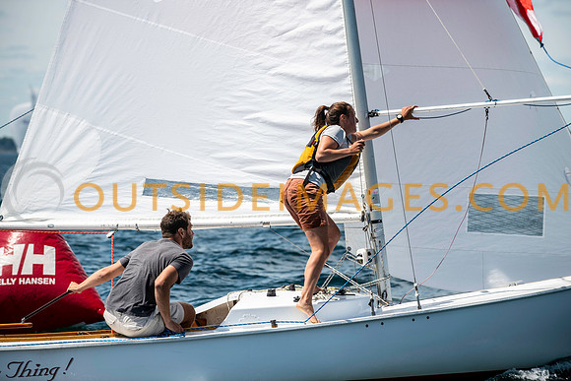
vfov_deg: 8.9
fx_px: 2459
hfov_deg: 13.2
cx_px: 286
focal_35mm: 155
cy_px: 190
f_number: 5
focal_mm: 155
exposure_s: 1/1250
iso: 160
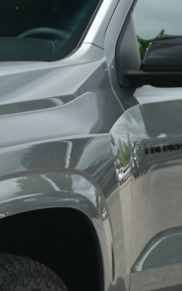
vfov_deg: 7.4
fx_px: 2254
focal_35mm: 284
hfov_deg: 4.6
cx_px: -42
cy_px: 205
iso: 100
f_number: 5.6
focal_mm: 42
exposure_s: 1/250
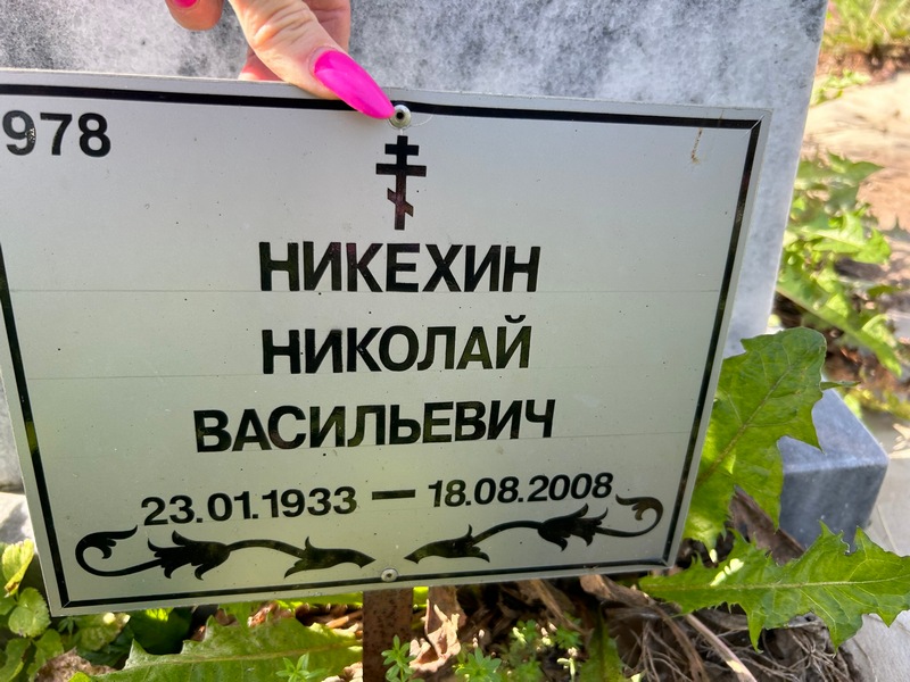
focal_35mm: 26
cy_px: 341
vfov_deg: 53.1
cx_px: 455
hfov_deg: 67.3
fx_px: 683
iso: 50
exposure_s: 1/572
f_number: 1.5
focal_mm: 5.7
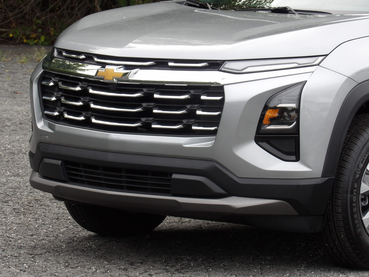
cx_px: 184
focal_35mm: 222
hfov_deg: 8.9
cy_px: 138
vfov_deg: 6.7
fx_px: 2366
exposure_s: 1/100
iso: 132
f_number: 4.5
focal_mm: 39.8
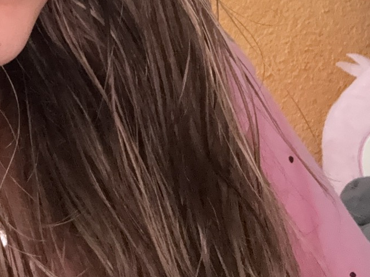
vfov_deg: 20.4
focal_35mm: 69
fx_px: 737
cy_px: -19
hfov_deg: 26.4
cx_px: -17
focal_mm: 2.69
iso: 320
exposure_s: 1/38
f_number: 1.9
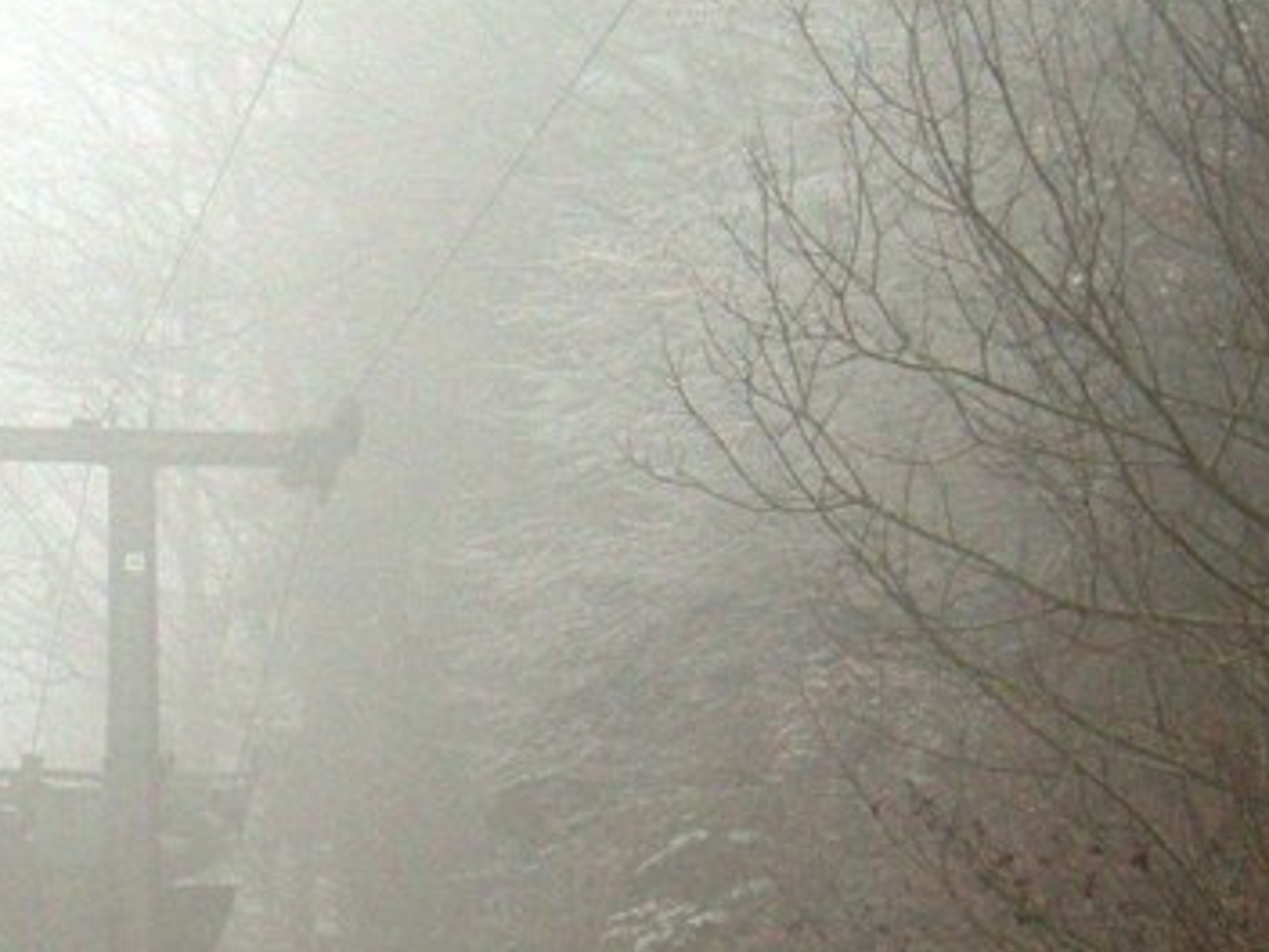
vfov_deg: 7.4
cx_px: -141
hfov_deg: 9.7
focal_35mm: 201
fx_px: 7369
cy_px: 667
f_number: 4.4
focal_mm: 11.5
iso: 157
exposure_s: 1/110
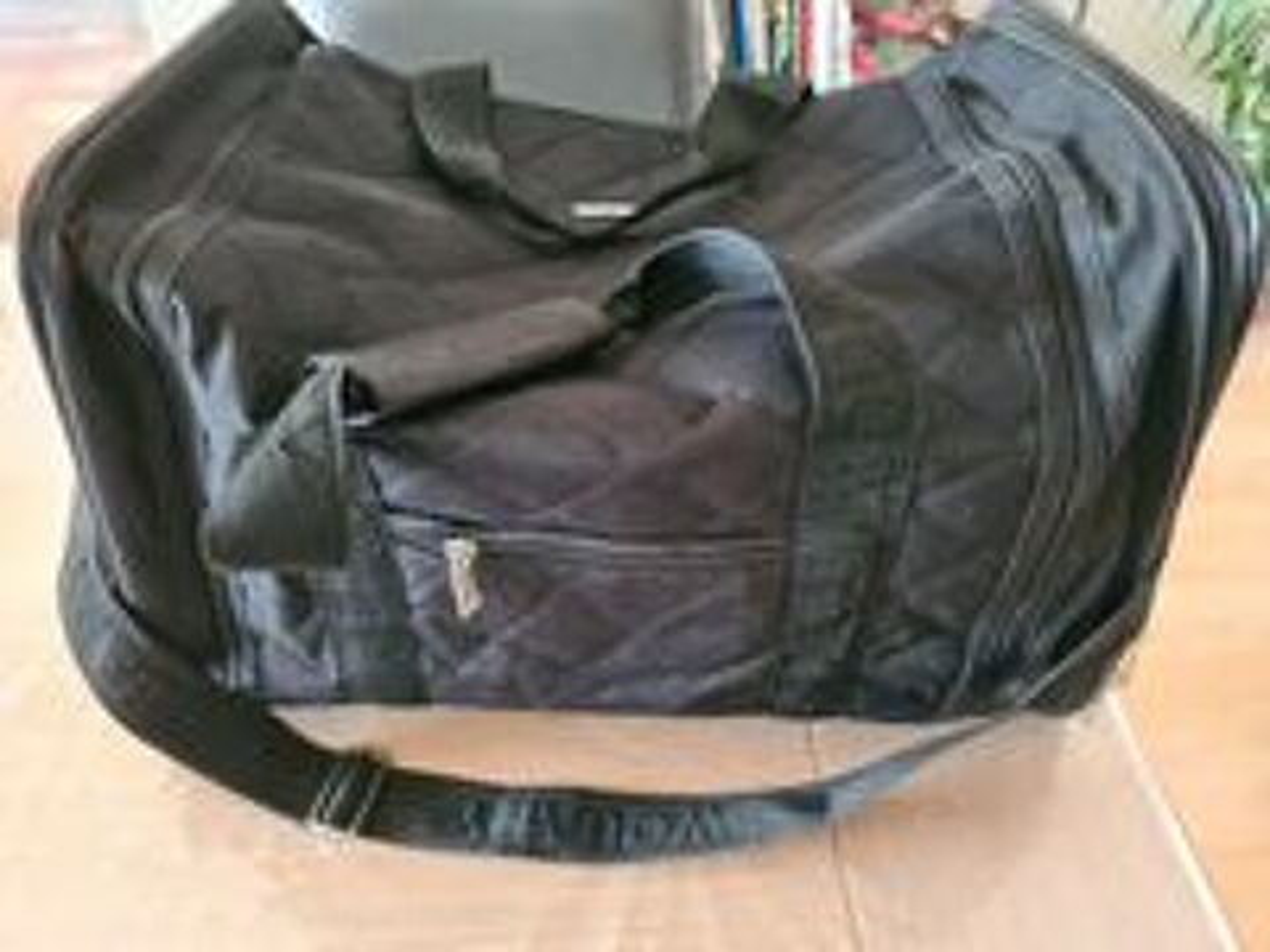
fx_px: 954
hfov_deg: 67.3
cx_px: 635
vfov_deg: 53.1
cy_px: 476
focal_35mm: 26
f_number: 1.8
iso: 800
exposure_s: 1/25
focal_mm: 5.4
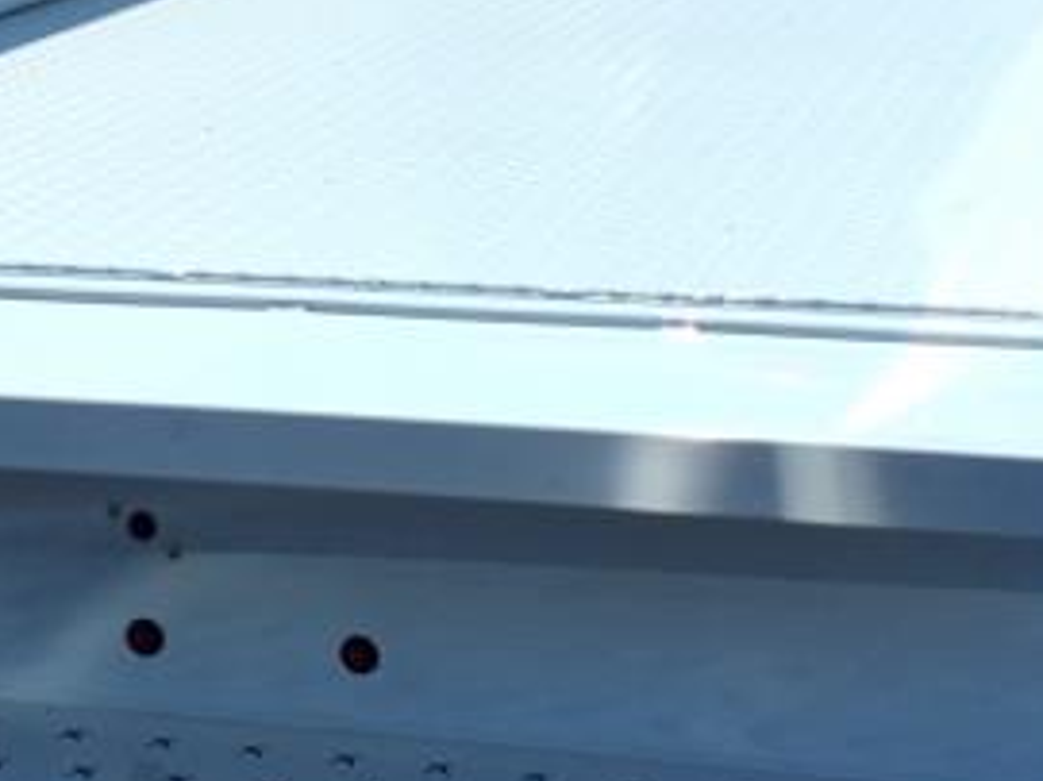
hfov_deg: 19.2
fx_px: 3072
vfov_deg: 14.4
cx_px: 354
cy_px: 158
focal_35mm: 102
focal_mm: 3.58
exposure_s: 1/3333
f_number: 1.9
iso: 40
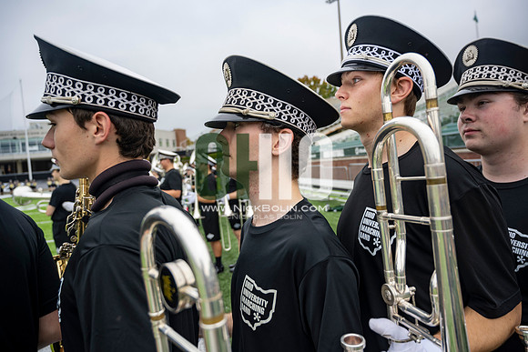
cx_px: 264
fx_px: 352
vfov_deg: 53.2
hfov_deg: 73.7
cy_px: 176
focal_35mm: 24
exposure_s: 1/200
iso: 80
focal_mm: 24
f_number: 4
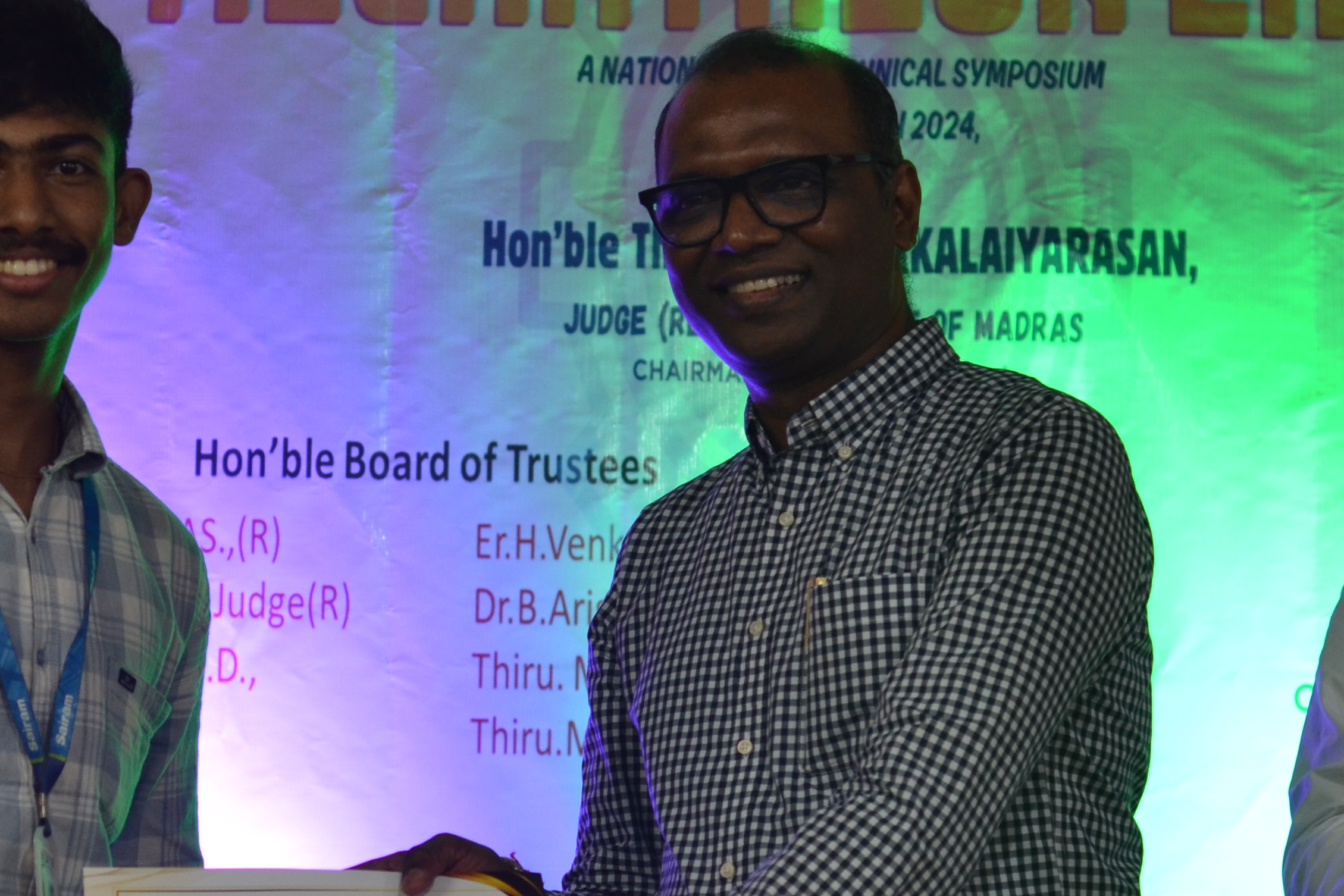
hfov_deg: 13.4
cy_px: 684
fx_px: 5712
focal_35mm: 153
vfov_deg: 9.0
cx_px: 328
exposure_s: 1/60
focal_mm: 50
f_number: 3.2
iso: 400
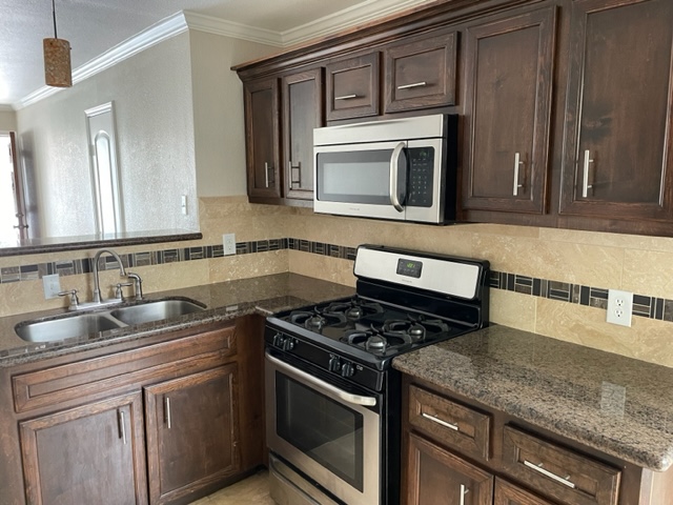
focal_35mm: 26
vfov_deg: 53.1
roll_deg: +0.8
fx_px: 505
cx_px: 336
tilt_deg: -8.6
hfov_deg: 67.3
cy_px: 252
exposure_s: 1/60
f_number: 1.6
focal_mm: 4.2
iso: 320
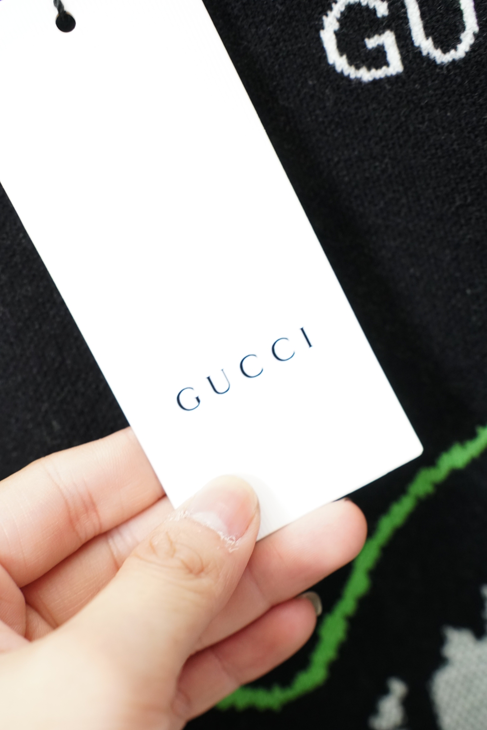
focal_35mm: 46
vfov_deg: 42.3
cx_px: 244
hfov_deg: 28.9
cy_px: 365
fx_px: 943
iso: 1000
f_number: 4
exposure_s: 1/125
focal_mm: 31
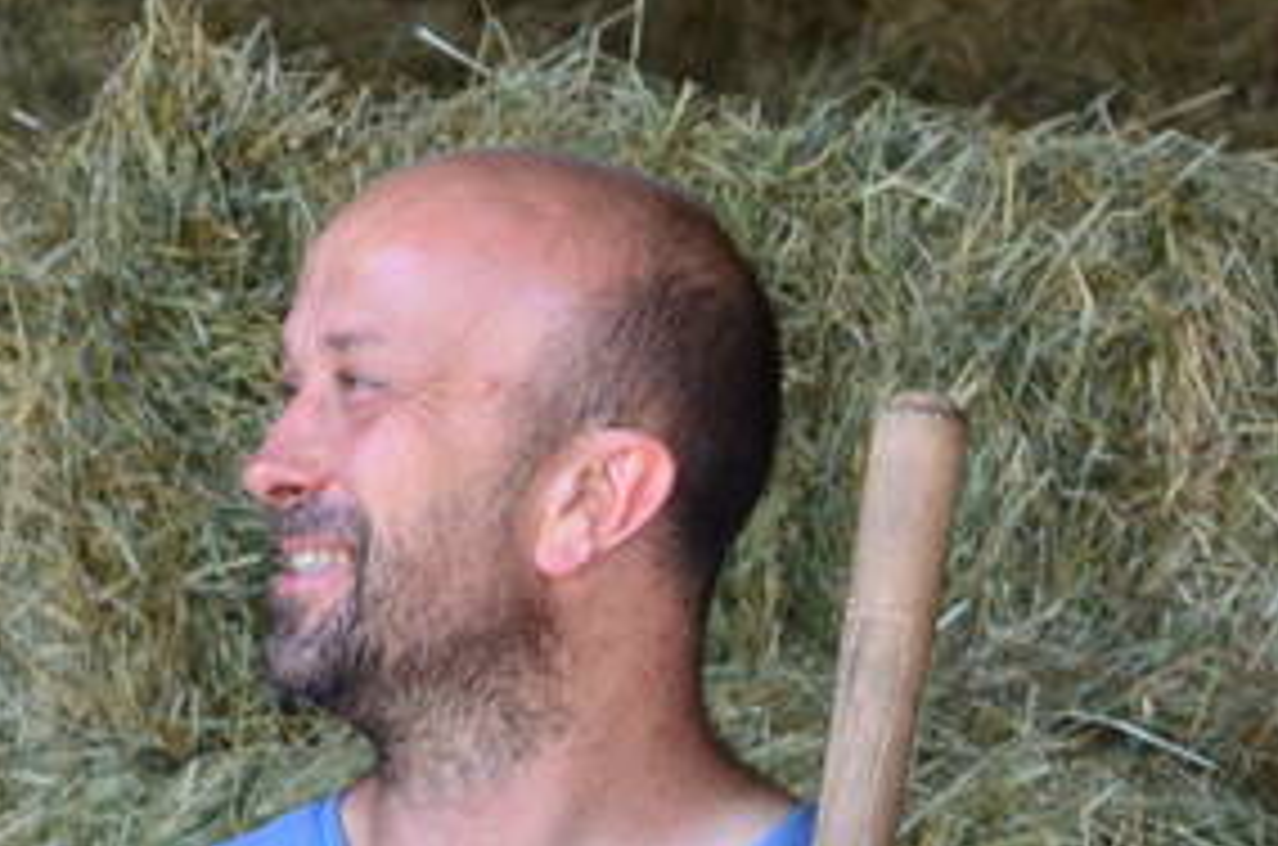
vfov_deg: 2.7
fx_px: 17817
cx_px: -32
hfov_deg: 4.1
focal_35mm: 503
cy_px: 812
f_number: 9
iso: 720
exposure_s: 1/30
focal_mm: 116
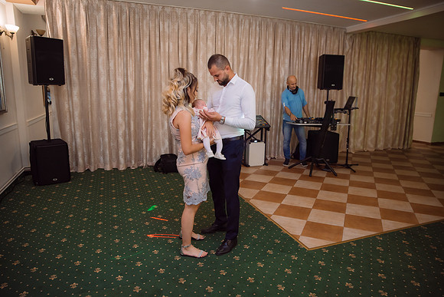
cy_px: 148
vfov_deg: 53.2
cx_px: 222
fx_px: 296
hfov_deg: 73.7
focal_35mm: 24
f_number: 2.8
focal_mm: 24
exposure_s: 1/200
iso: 1250
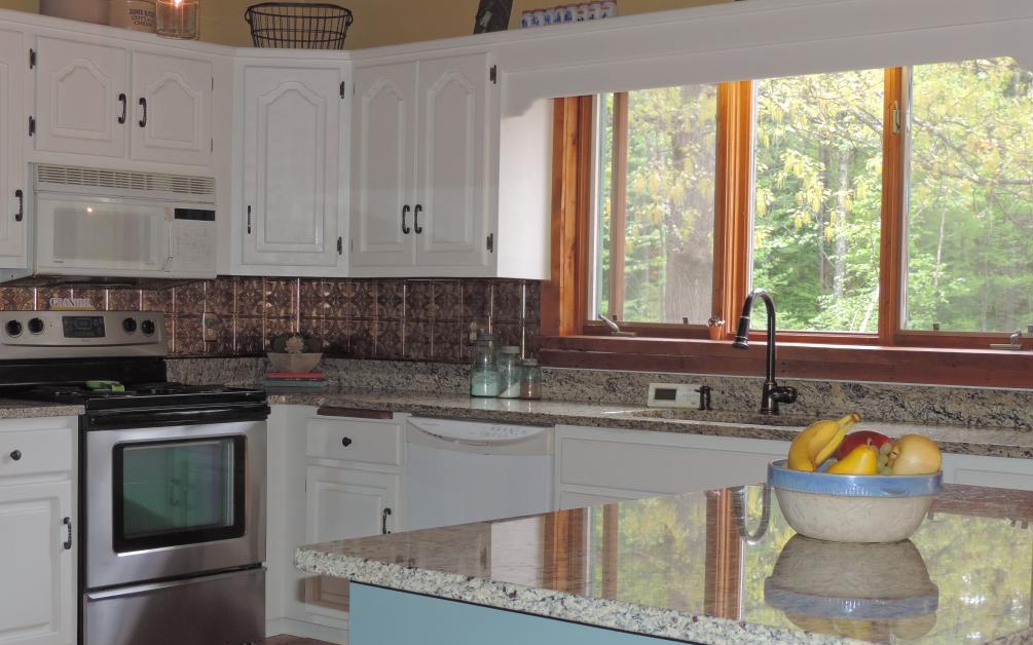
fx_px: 1520
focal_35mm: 54
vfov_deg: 23.9
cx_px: 510
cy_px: 377
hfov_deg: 37.5
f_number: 3.6
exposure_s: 1/30
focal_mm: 8.9
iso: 200
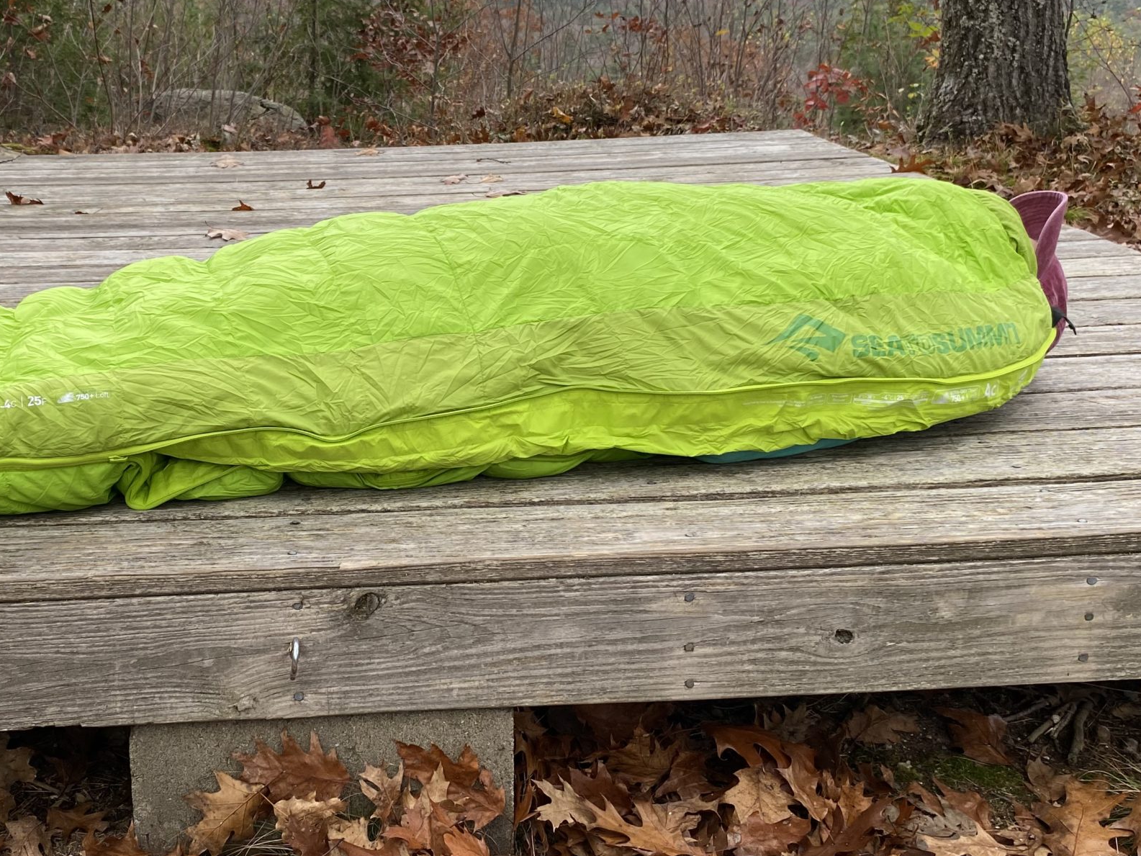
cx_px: 384
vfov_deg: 34.3
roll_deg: +0.3
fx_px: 1384
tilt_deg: -19.9
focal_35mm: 42
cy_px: 405
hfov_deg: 44.2
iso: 40
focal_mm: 4.25
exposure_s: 1/121
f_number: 1.8
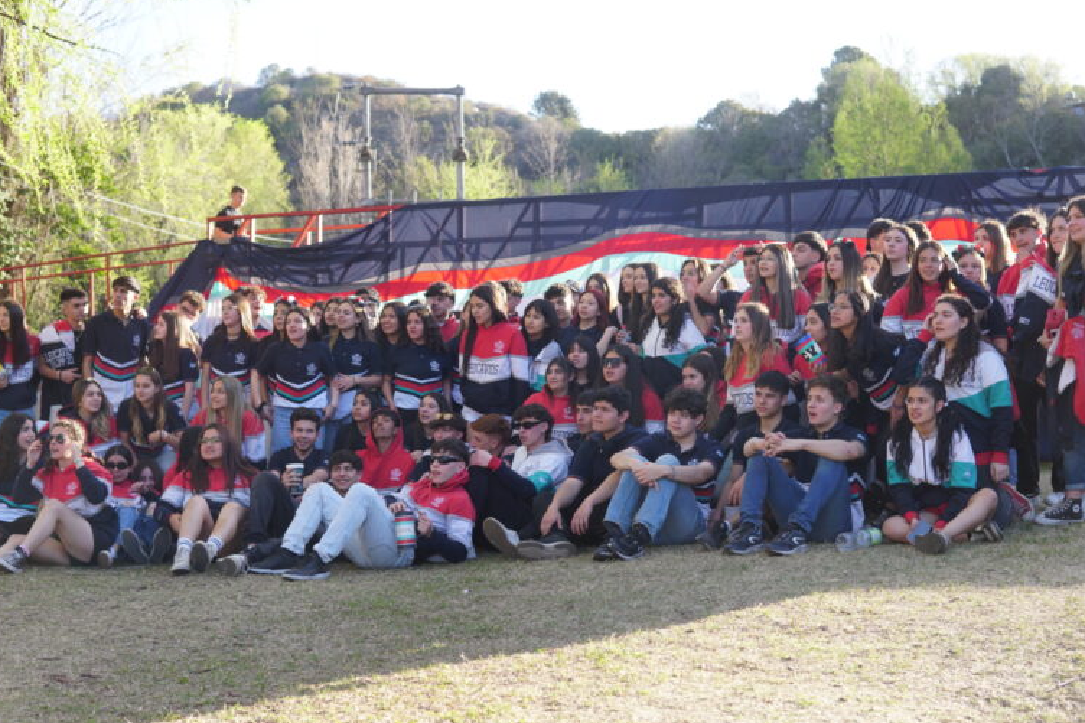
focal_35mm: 46
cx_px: 534
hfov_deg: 42.8
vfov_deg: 29.2
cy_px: 362
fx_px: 1386
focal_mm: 30
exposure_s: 1/160
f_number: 3.5
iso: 100
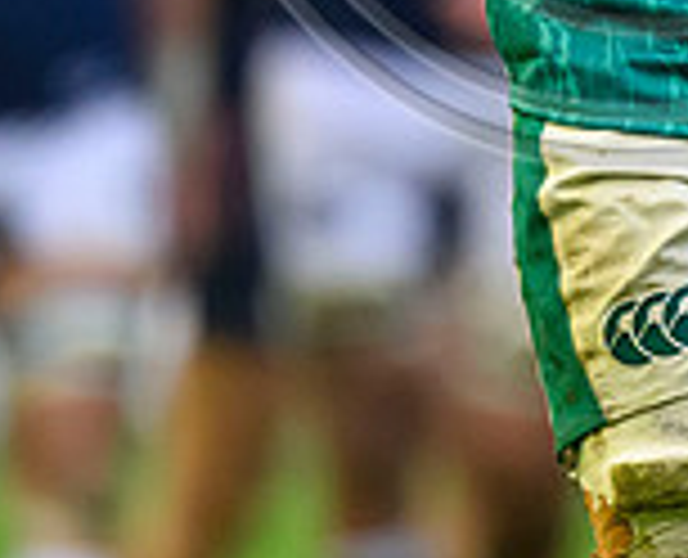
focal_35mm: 2598
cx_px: 865
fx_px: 53172
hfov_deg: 0.7
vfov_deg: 0.6
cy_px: -154
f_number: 4
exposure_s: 1/1600
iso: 5000
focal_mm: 560
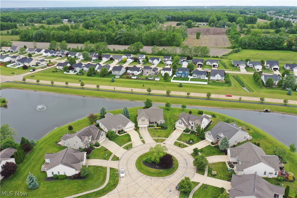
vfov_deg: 46.4
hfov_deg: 65.5
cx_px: 148
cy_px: 99
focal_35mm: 28
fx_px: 231
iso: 100
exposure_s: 1/240
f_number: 5
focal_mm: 10.26
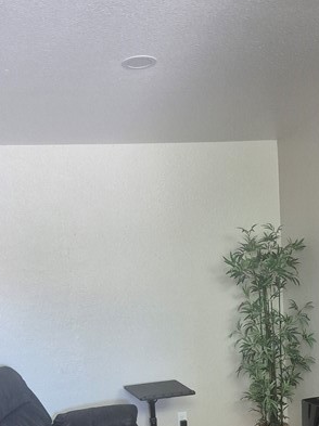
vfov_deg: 29.9
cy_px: 434
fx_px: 738
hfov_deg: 24.1
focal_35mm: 60
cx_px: 243
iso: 640
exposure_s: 1/120
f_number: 1.8
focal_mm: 5.4
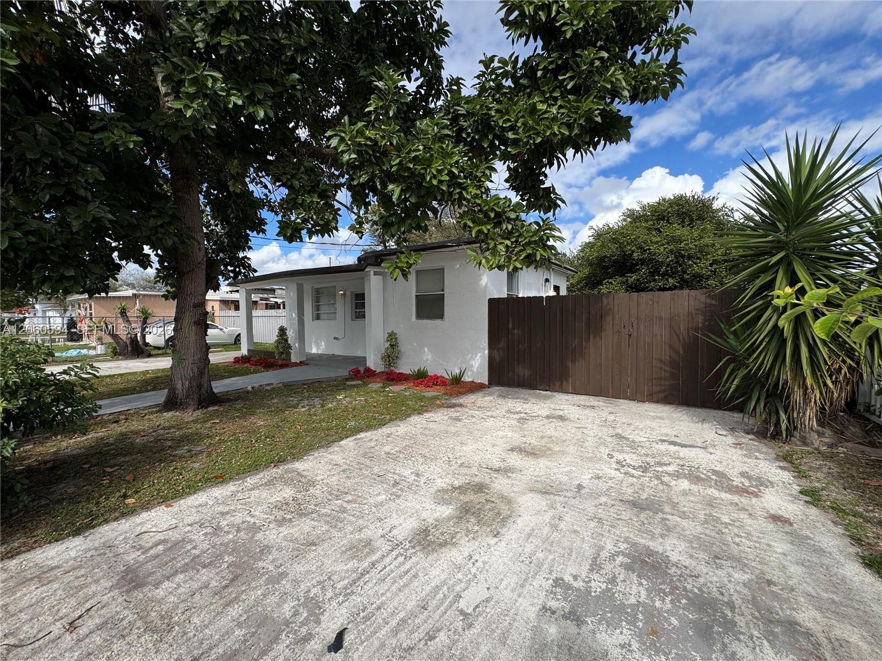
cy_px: 330
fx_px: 357
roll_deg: +1.2
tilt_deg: -3.4
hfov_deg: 102.1
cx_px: 441
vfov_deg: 85.7
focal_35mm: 14
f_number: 2.2
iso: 50
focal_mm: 2.22
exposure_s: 1/1976
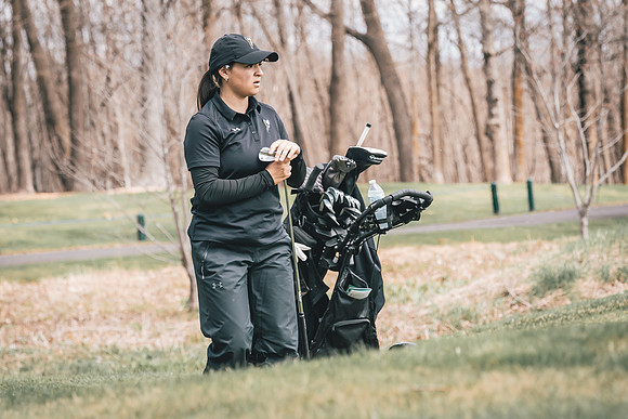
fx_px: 3497
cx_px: 267
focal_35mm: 200
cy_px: 182
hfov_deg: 10.3
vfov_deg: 6.9
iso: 640
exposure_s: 1/1000
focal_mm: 154
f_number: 6.3
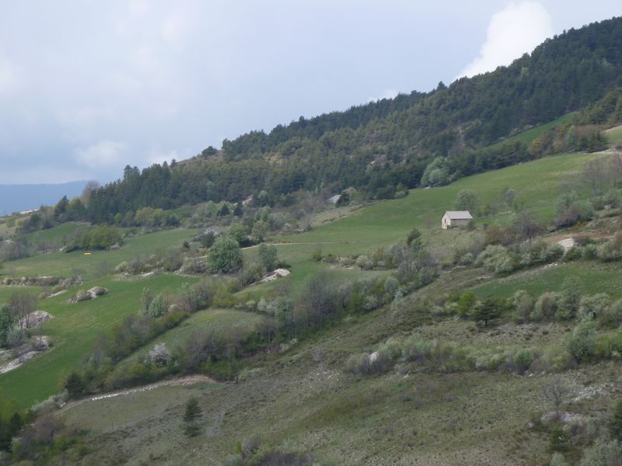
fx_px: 1725
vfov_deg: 15.4
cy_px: 233
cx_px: 311
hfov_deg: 20.4
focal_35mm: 96
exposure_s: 1/400
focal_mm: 15.8
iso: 80
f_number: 4.3
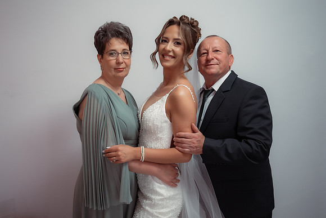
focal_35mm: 34
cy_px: 108
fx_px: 310
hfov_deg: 55.2
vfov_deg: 38.6
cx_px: 140
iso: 1250
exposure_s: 1/640
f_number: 2.8
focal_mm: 30
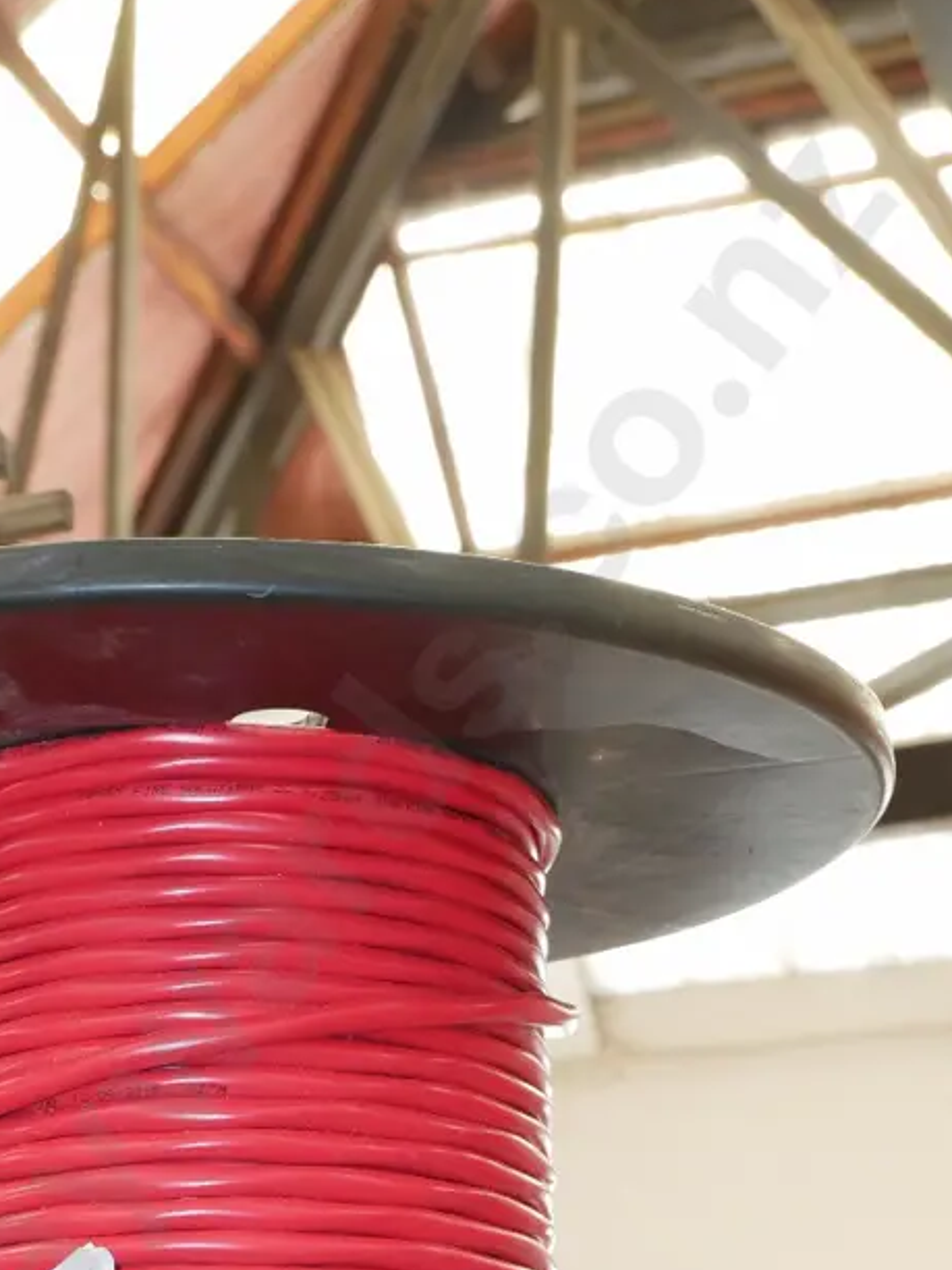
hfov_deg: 19.0
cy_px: 1019
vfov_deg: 24.9
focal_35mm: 77
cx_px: 215
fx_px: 2824
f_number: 6.3
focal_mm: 23
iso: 1600
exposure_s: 1/60
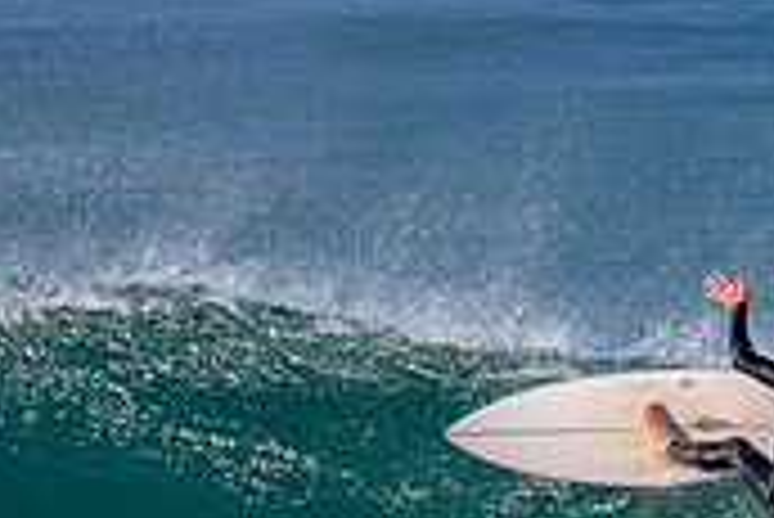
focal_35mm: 1433
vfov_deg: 1.0
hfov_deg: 1.4
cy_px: 669
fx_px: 30835
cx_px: 945
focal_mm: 330
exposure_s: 1/2000
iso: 1600
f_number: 11
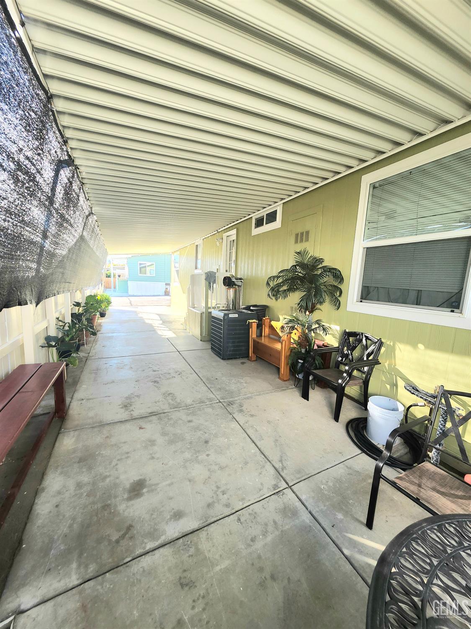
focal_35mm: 13
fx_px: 236
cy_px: 314
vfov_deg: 106.2
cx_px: 236
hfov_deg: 89.9
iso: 64
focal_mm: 1.74
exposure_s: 1/120
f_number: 2.2
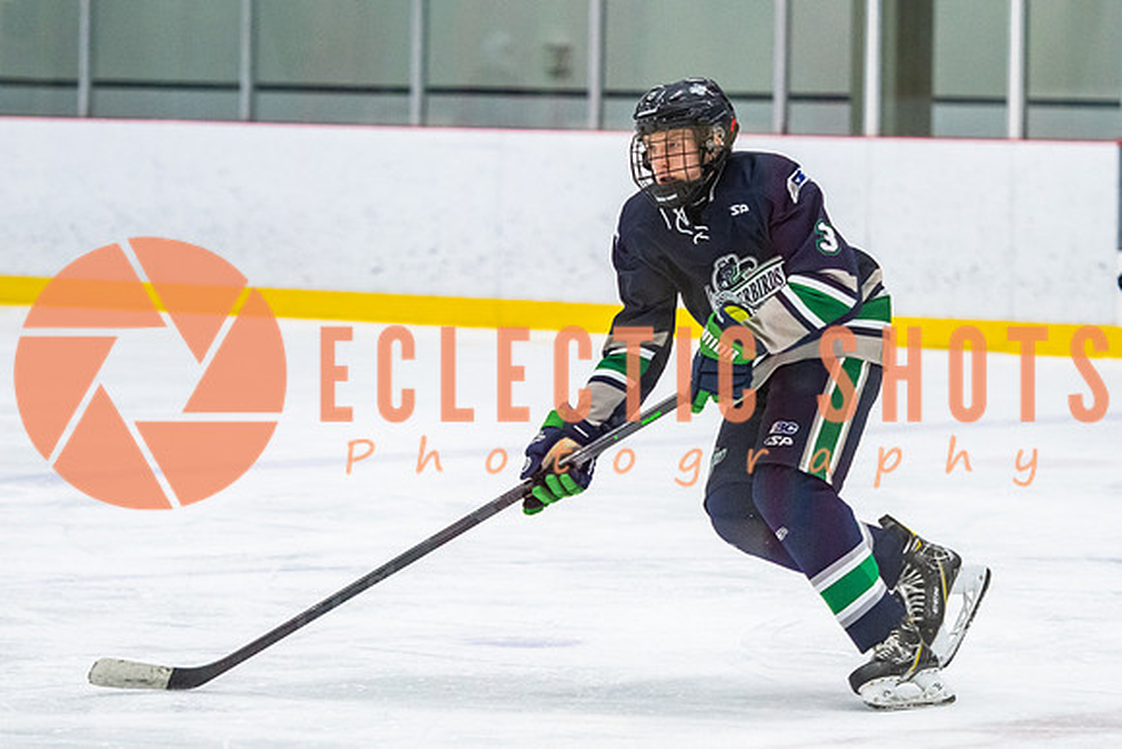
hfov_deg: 9.3
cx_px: 621
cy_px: 297
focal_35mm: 222
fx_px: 6927
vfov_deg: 6.2
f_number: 2.8
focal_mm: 122
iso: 1800
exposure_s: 1/640
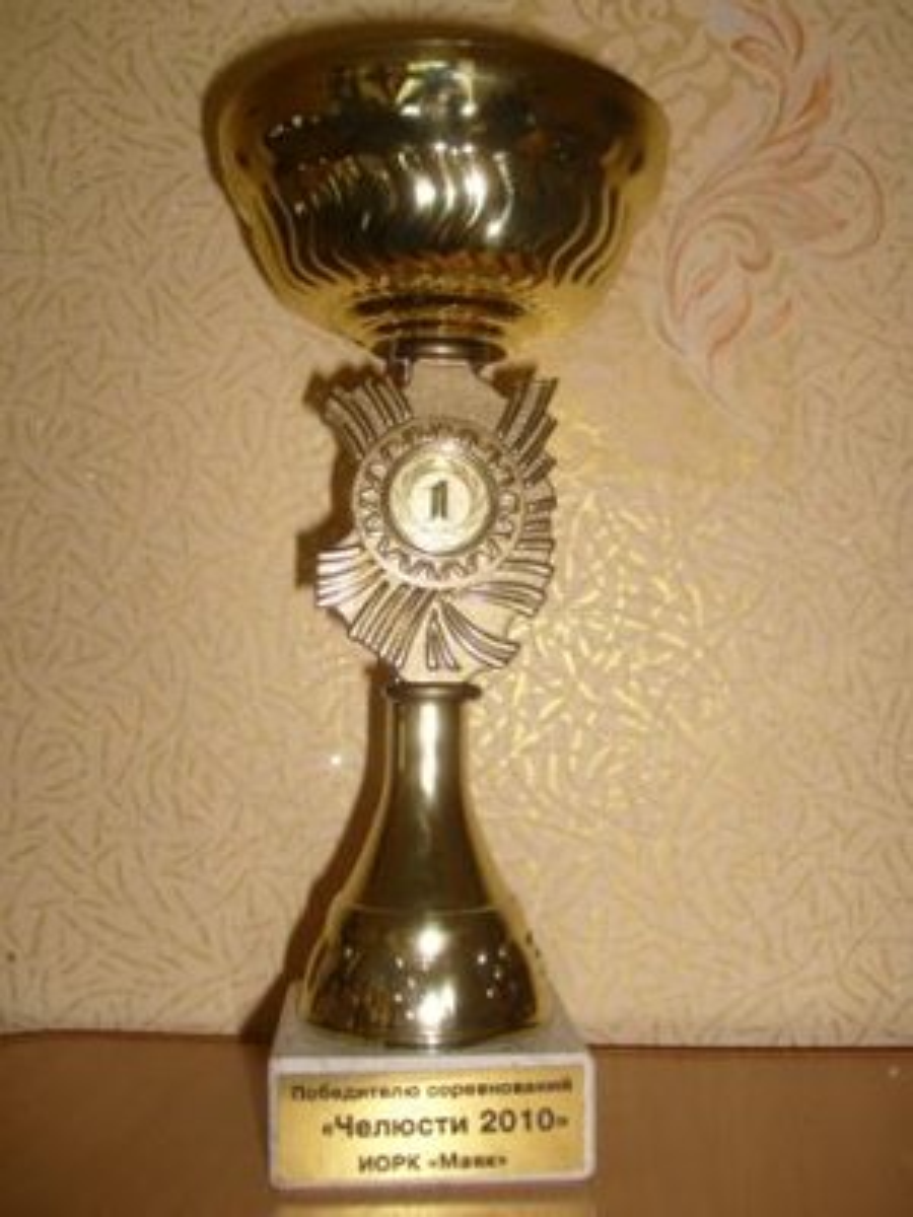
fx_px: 1231
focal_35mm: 35
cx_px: 456
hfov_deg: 40.7
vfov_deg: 52.6
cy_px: 608
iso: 100
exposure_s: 1/45
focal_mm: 5.8
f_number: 2.8
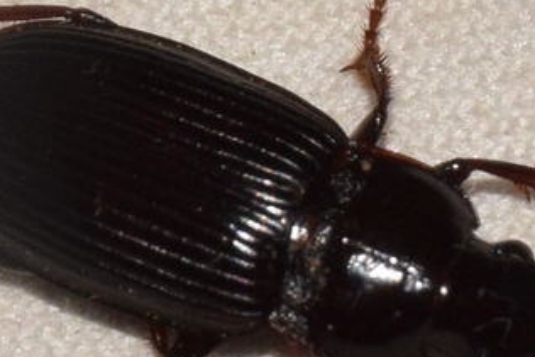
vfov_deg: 3.2
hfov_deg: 4.8
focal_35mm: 425
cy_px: 239
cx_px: 256
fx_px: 6319
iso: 500
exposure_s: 1/200
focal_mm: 140
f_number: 14
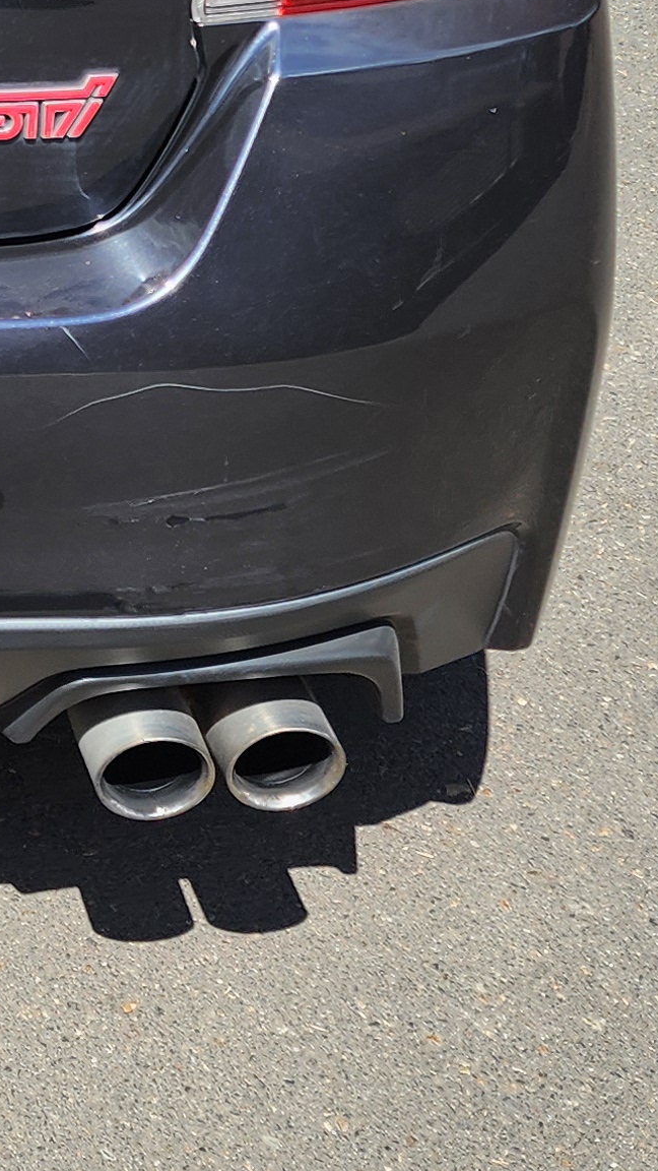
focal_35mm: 87
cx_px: -611
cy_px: -93
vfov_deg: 23.1
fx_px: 2699
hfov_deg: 12.4
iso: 12
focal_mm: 6.4
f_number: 1.8
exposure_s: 1/434
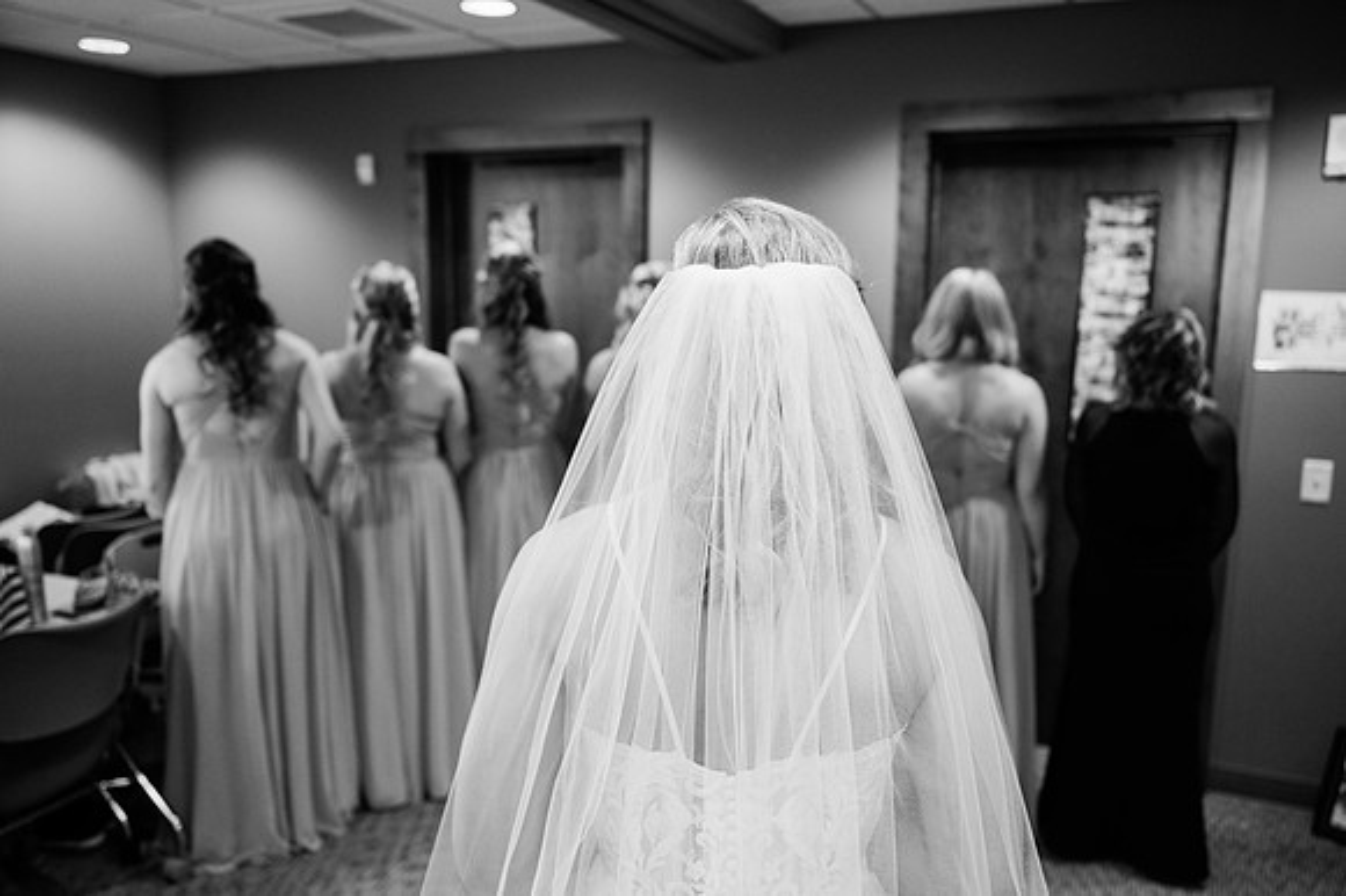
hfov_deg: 62.0
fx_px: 1121
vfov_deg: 43.6
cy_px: 448
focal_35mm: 30
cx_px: 673
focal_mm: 30
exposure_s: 1/200
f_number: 2.8
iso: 1000
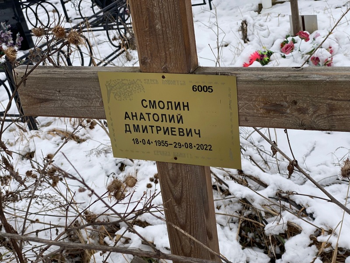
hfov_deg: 36.8
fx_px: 526
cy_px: 132
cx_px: 175
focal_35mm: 52
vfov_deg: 28.0
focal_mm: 6
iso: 20
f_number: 2
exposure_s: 1/155
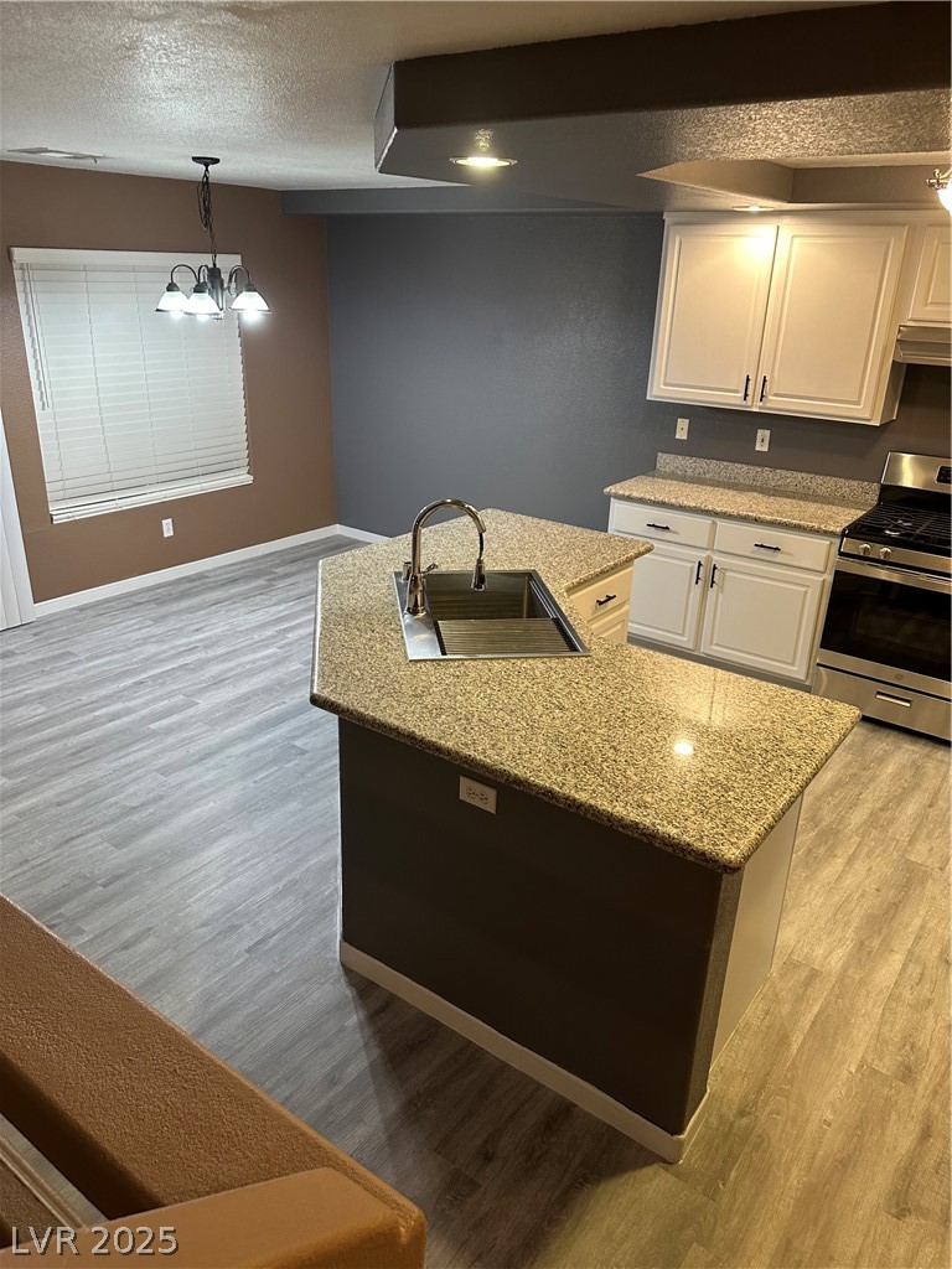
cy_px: 634
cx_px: 476
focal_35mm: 24
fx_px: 880
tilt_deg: -21.7
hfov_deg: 56.8
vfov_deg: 71.6
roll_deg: -2.4
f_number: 1.78
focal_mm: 6.86
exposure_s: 1/60
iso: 250
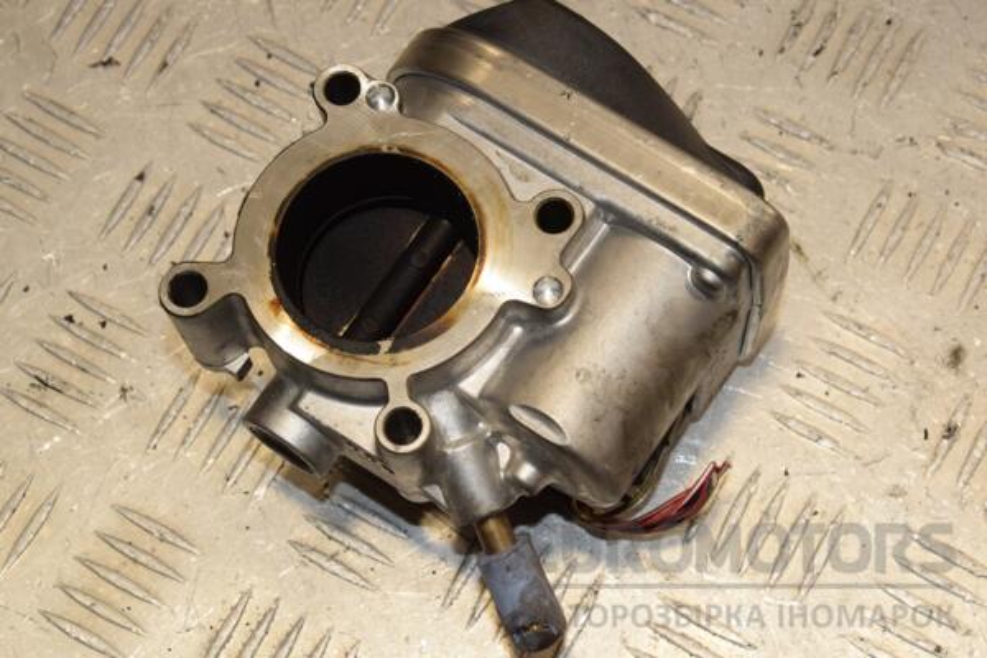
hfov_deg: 26.0
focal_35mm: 78
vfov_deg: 17.5
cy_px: 329
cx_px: 494
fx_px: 2138
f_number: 9
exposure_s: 1/200
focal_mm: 52
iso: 800
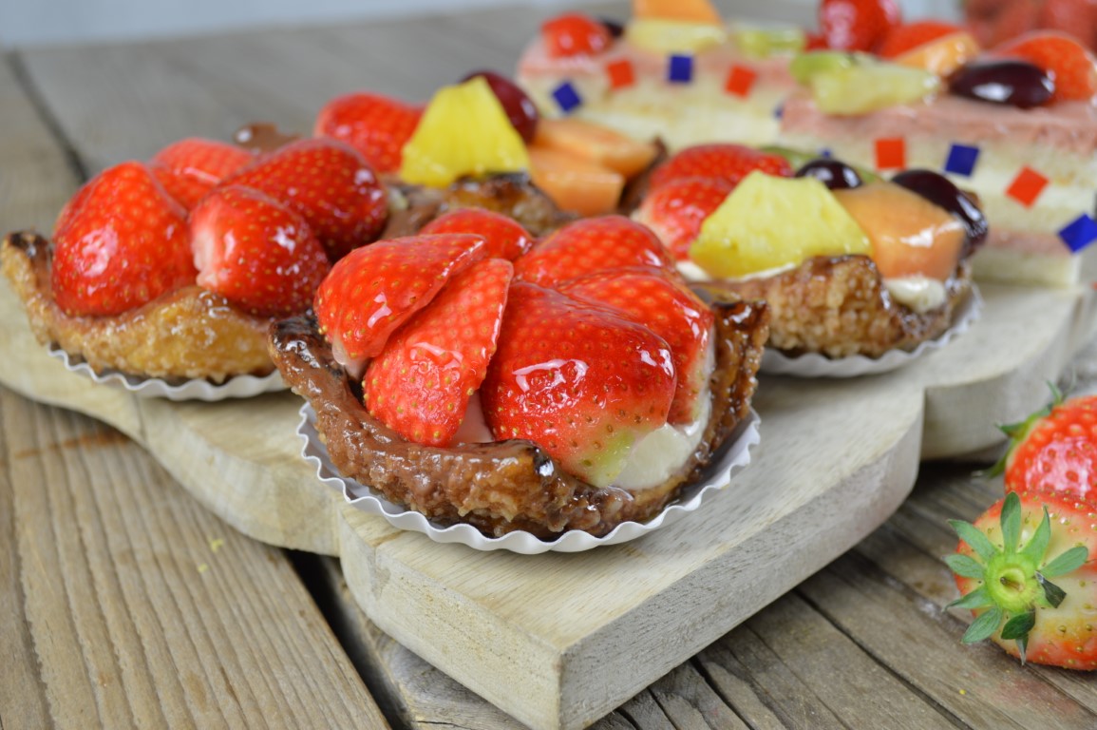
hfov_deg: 43.6
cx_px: 548
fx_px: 1370
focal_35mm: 45
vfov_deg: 29.8
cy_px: 365
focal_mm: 30
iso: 100
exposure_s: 1/8
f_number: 5.6
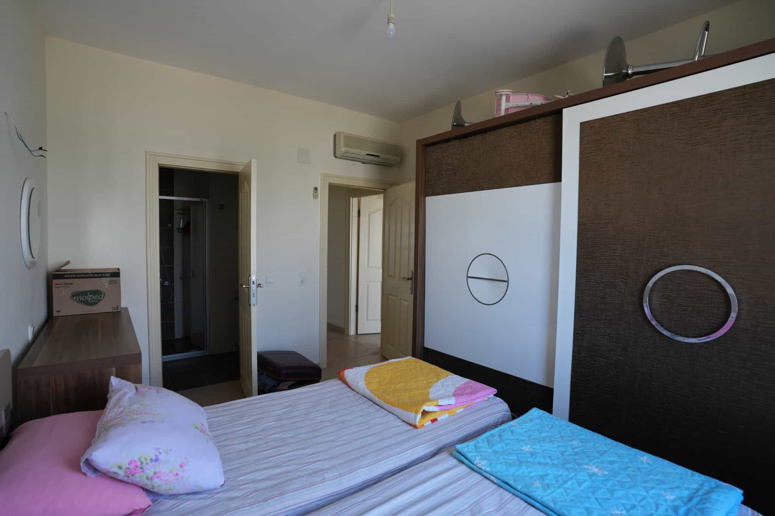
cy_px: 258
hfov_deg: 93.3
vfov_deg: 70.4
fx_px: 366
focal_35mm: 17
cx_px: 388
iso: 500
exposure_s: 1/160
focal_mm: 17
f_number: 4
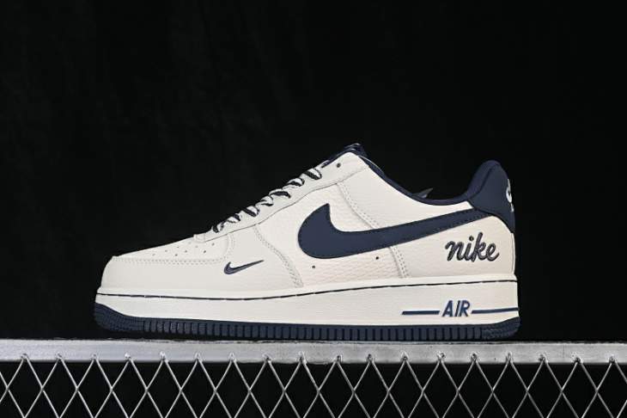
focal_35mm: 75
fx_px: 1306
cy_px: 209
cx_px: 314
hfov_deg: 27.0
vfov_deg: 18.2
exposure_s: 1/80
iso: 160
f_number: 8
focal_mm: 50
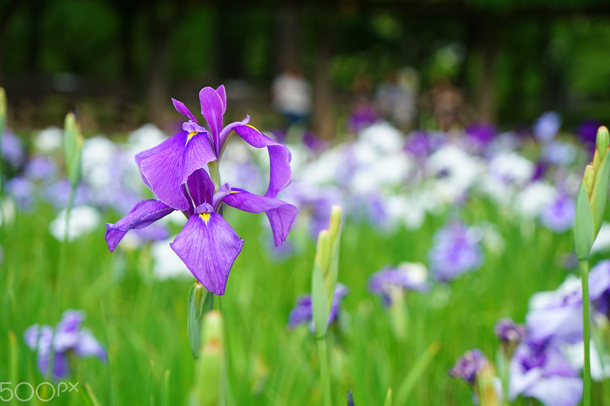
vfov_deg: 17.5
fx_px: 1321
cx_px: 313
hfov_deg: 26.0
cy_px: 221
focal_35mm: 78
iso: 1600
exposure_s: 1/400
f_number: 4
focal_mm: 70
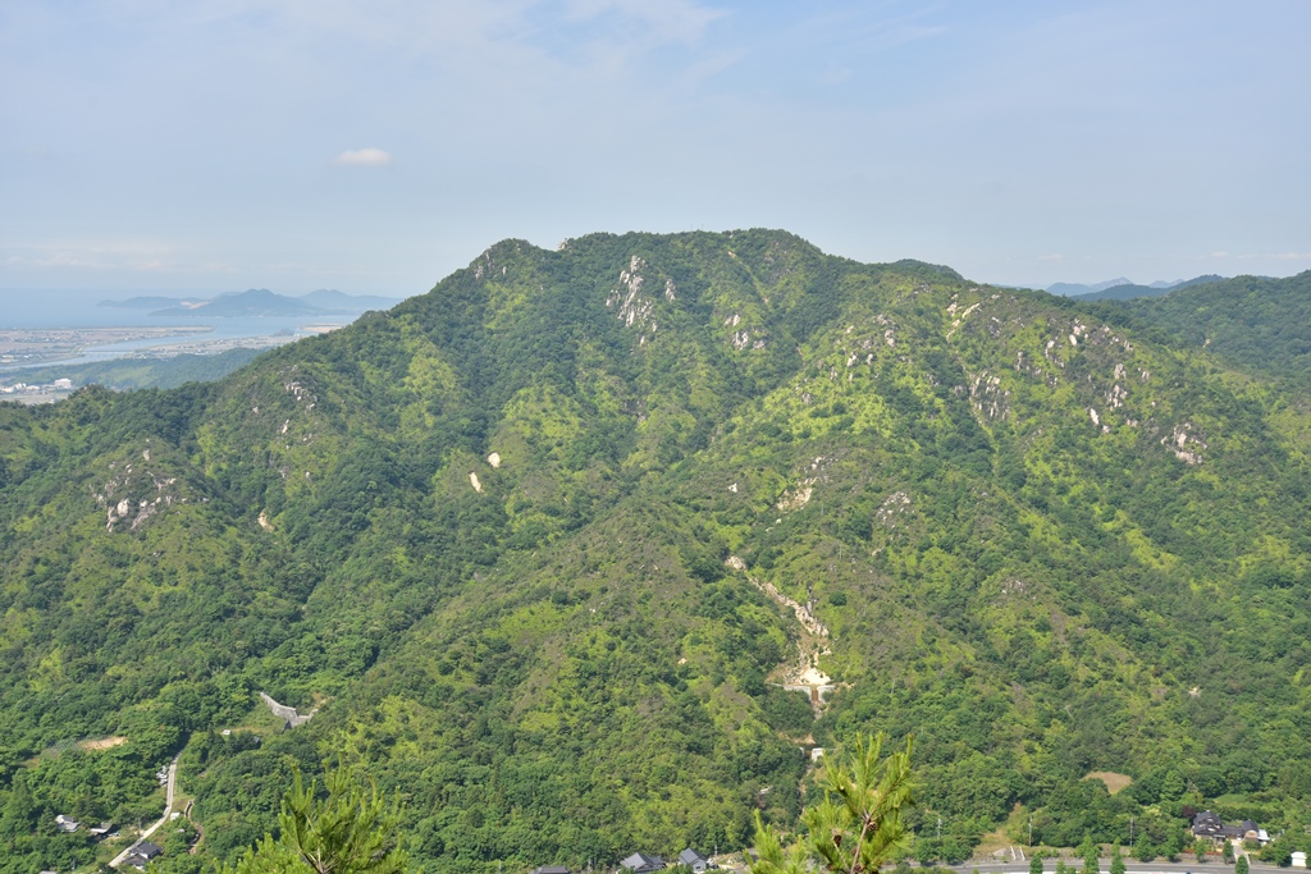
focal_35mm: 40
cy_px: 437
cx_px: 656
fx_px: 1457
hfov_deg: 48.5
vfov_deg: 33.4
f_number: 8
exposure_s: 1/500
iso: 200
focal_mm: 40
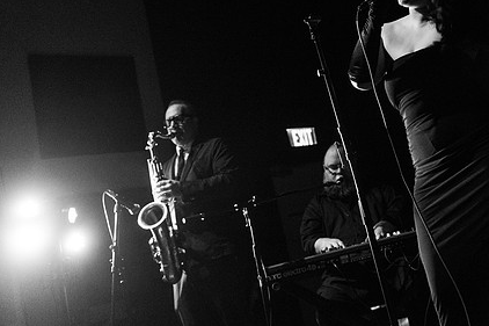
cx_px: 334
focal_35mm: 44
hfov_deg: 43.8
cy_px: 117
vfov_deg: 30.3
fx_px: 597
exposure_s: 1/80
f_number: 3.2
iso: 4000
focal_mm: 32
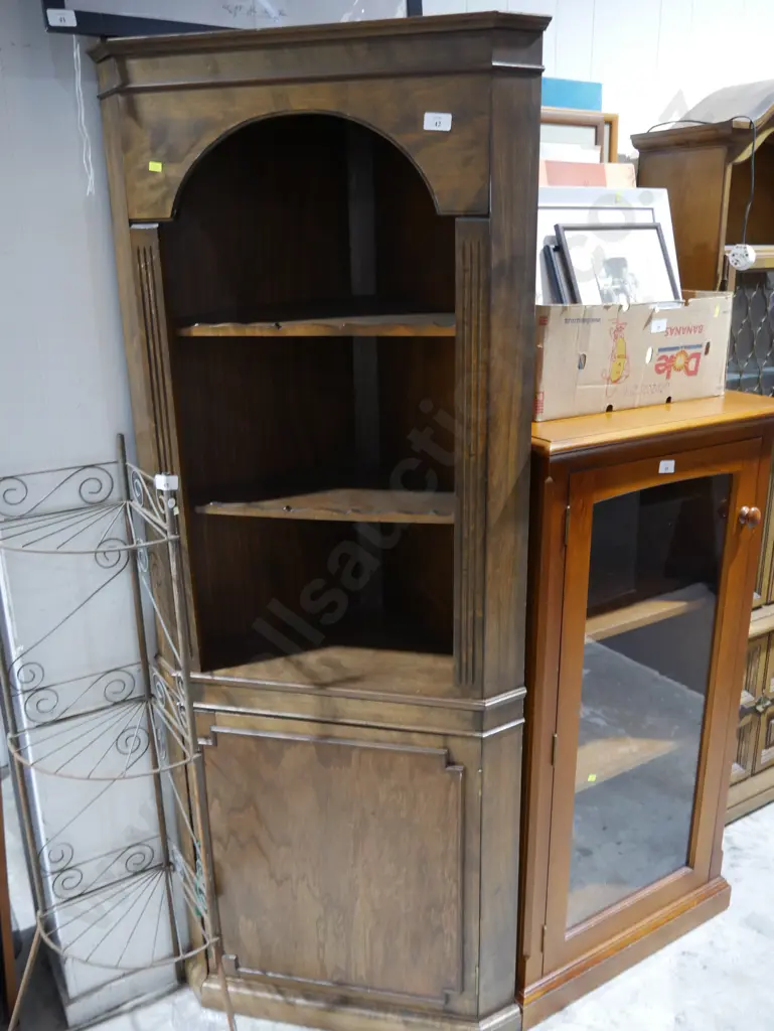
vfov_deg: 63.4
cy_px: 516
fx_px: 834
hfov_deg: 49.8
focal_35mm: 28
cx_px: 387
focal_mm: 14
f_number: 3.5
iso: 1000
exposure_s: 1/60
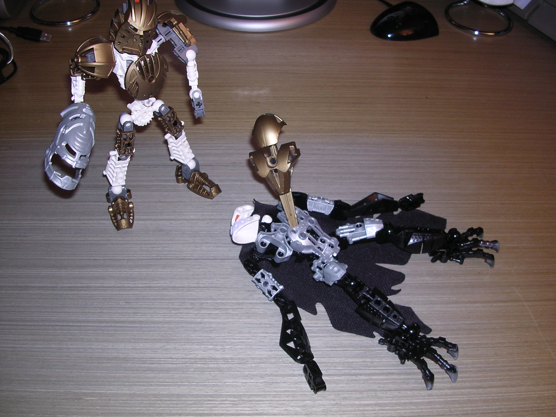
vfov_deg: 37.7
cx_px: 278
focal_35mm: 38
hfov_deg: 49.0
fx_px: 610
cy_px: 208
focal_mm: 5.8
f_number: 2.8
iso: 100
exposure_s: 1/60.1
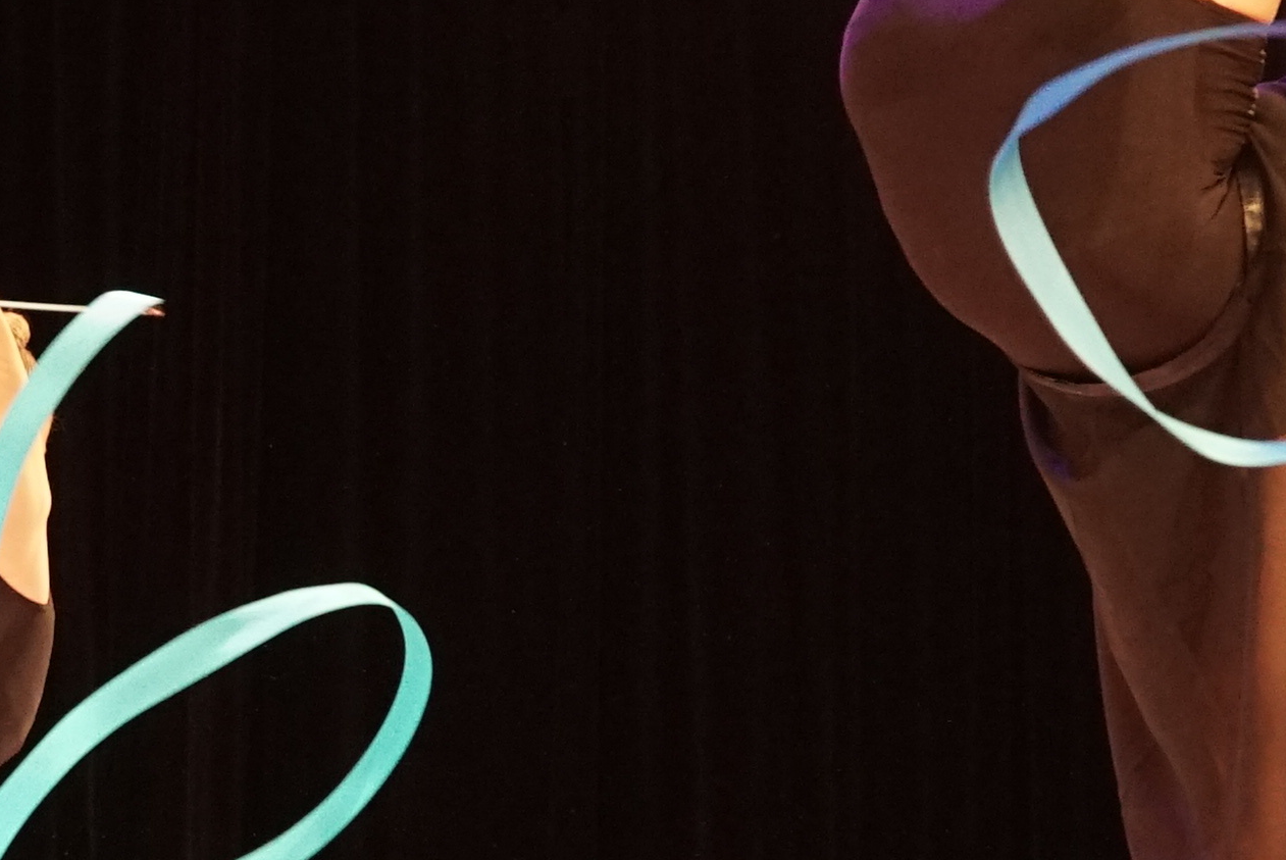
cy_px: 493
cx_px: -35
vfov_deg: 11.3
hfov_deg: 16.5
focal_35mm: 121
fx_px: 4326
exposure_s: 1/250
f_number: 5
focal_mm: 36
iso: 5000
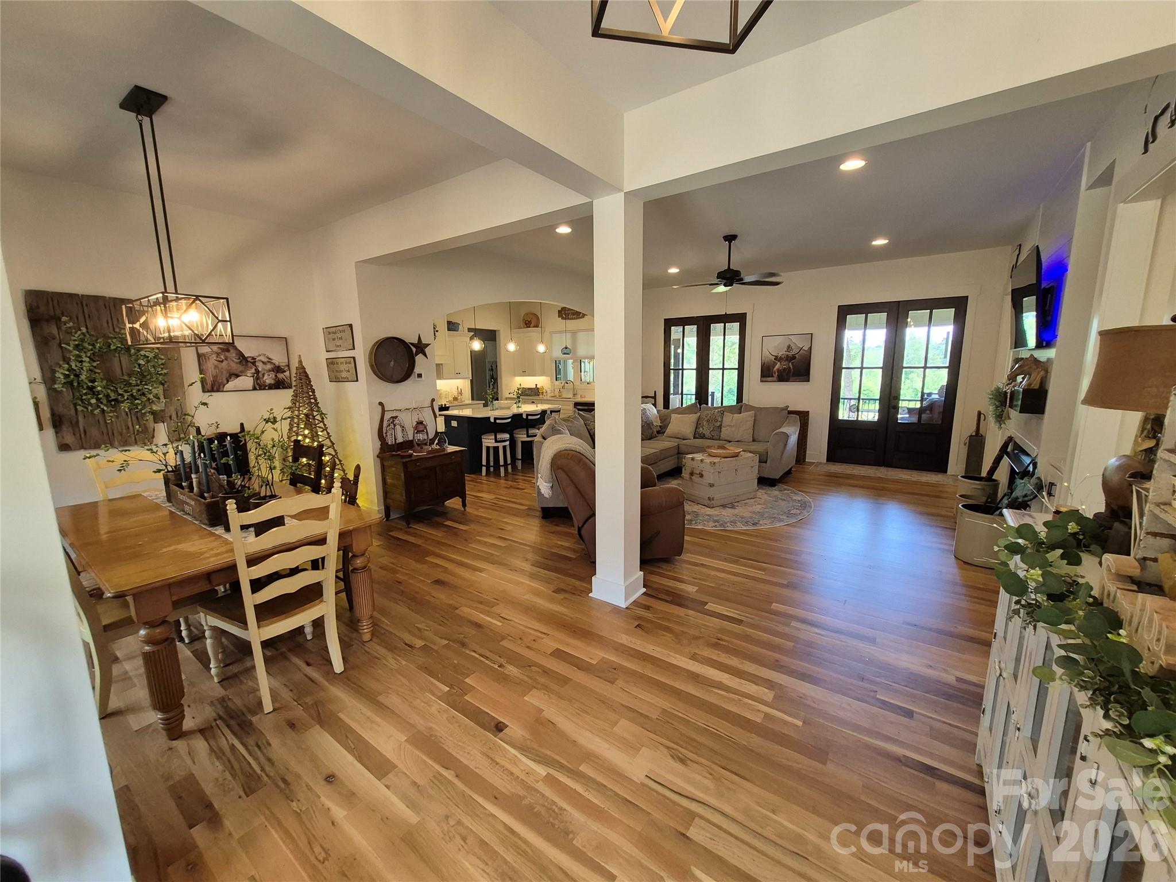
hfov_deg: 106.2
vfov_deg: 89.9
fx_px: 442
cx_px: 588
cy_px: 441
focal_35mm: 13
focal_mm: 1.74
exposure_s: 1/60
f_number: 2.2
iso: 125
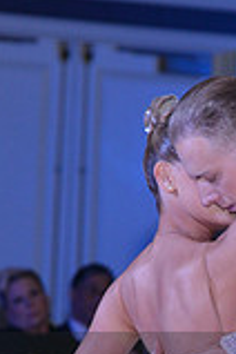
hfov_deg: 3.3
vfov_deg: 4.9
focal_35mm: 422
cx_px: 266
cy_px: 407
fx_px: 4149
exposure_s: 1/250
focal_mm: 116
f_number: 5
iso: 1250
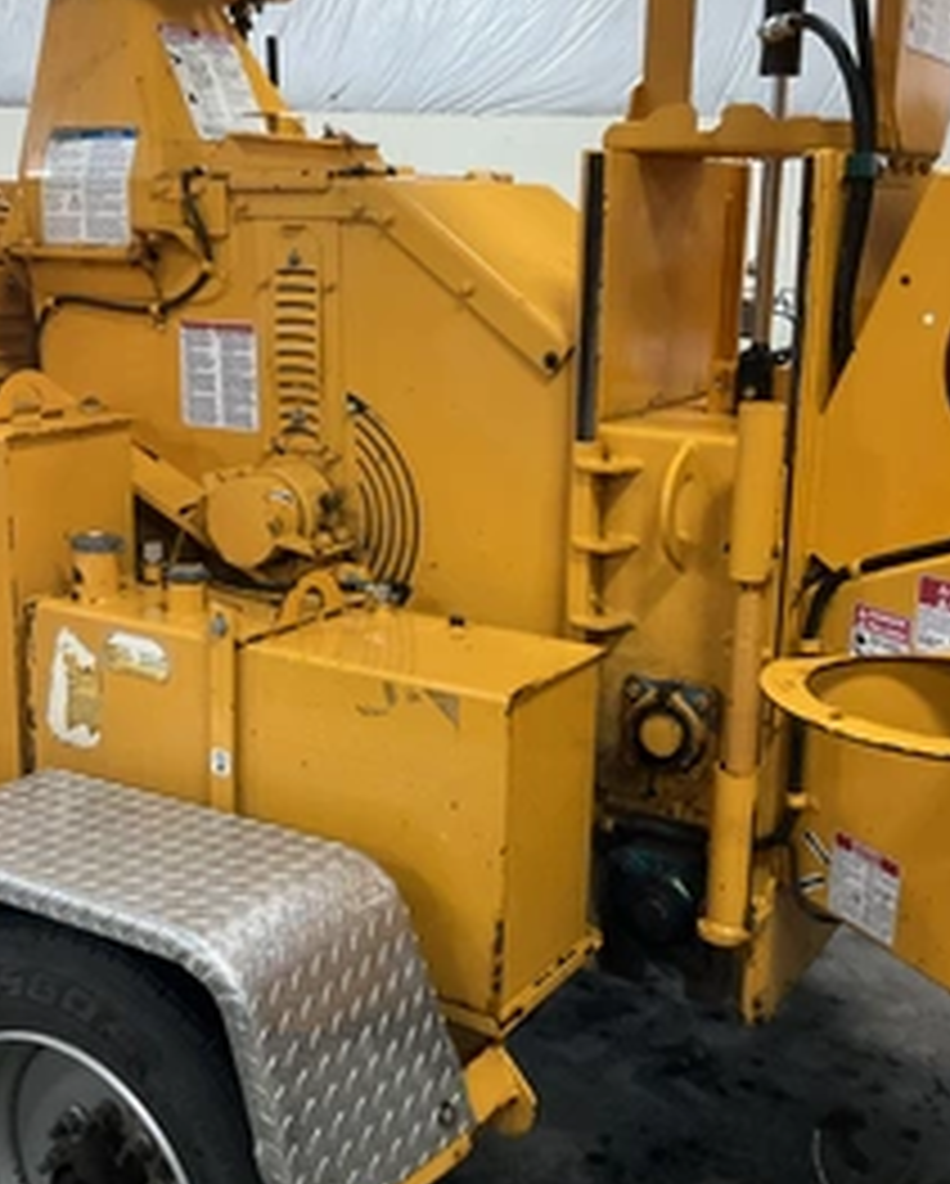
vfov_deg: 42.8
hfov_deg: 35.0
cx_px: 486
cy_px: 554
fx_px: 1509
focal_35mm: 43
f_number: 1.8
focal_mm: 3
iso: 200
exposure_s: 1/60
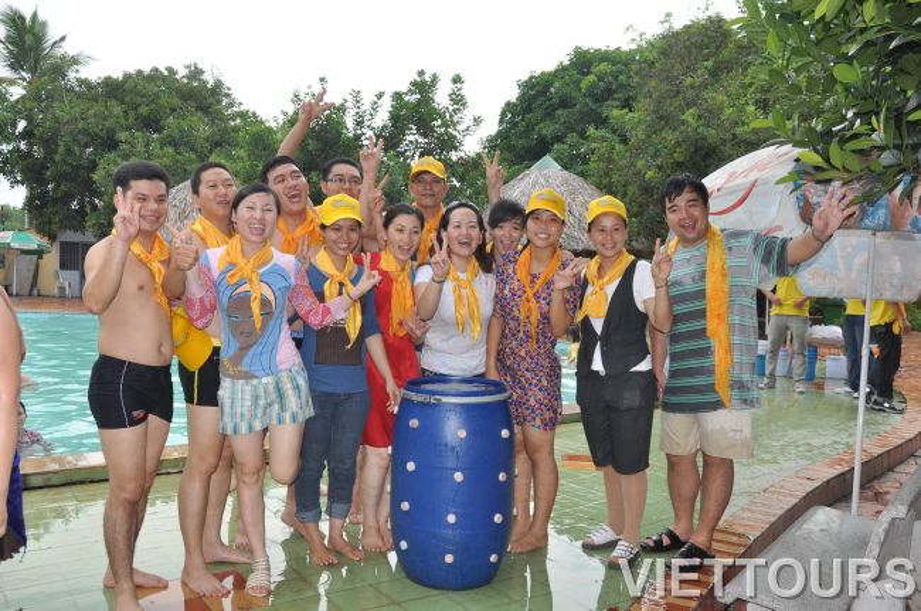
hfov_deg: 57.3
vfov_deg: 39.8
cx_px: 460
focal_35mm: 33
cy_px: 306
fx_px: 843
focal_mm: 22
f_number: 7.1
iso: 200
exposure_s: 1/200
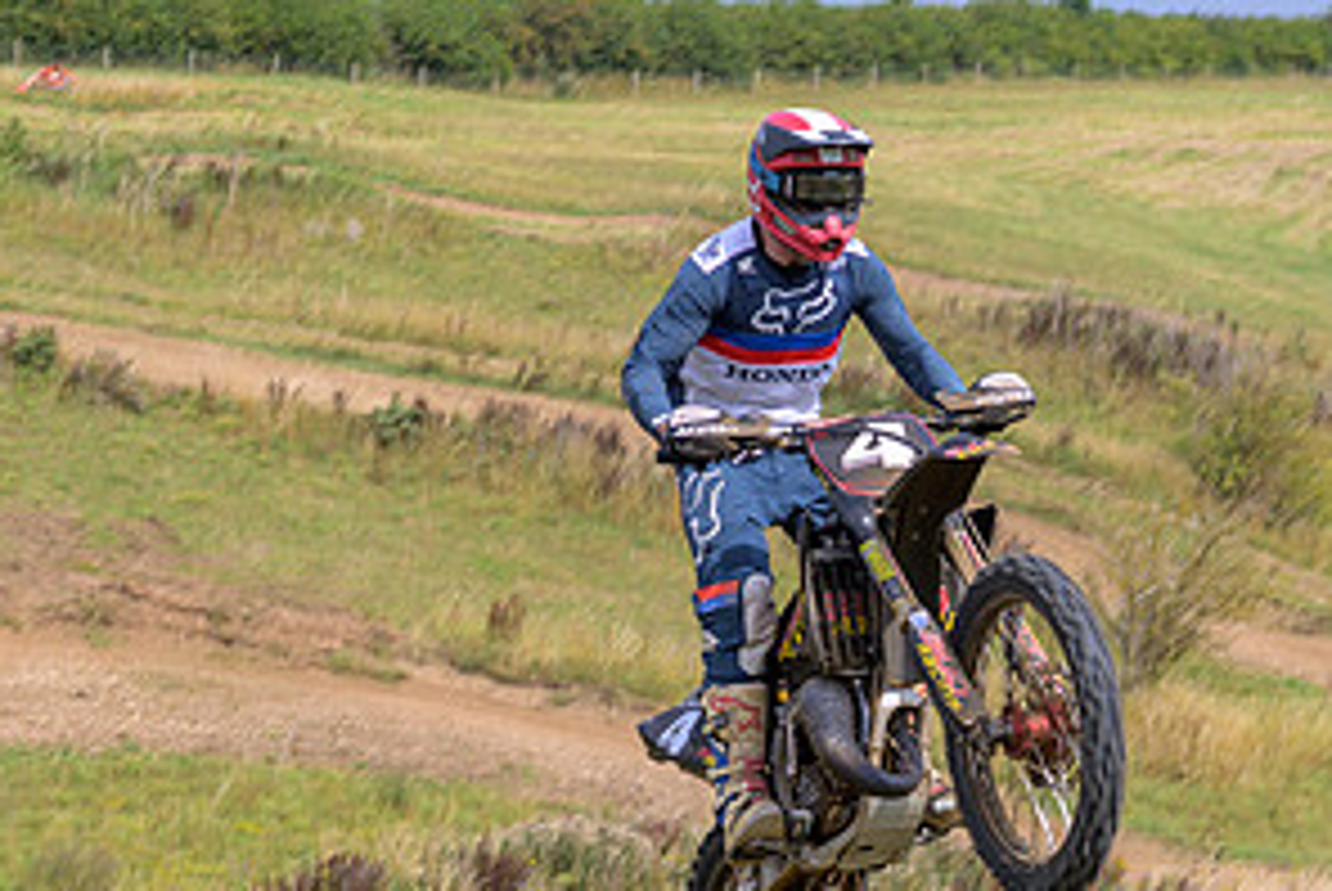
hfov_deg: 20.0
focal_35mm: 102
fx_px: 3778
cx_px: 807
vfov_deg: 13.4
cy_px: 637
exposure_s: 1/500
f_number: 4
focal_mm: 45
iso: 50
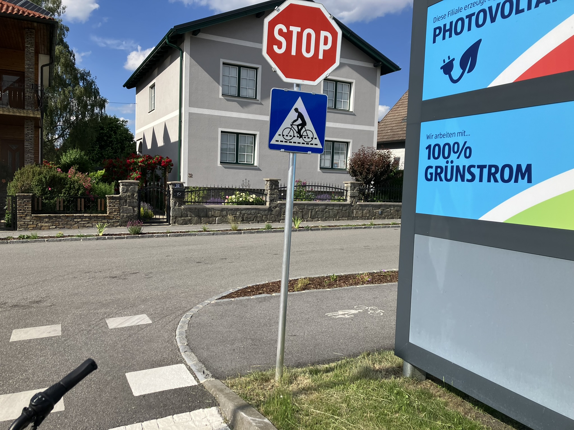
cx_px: 287
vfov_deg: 49.7
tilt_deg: -4.6
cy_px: 215
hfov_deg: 63.4
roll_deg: -2.1
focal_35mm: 28
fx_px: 464
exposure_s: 1/2558
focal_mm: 3.99
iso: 32
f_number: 1.8
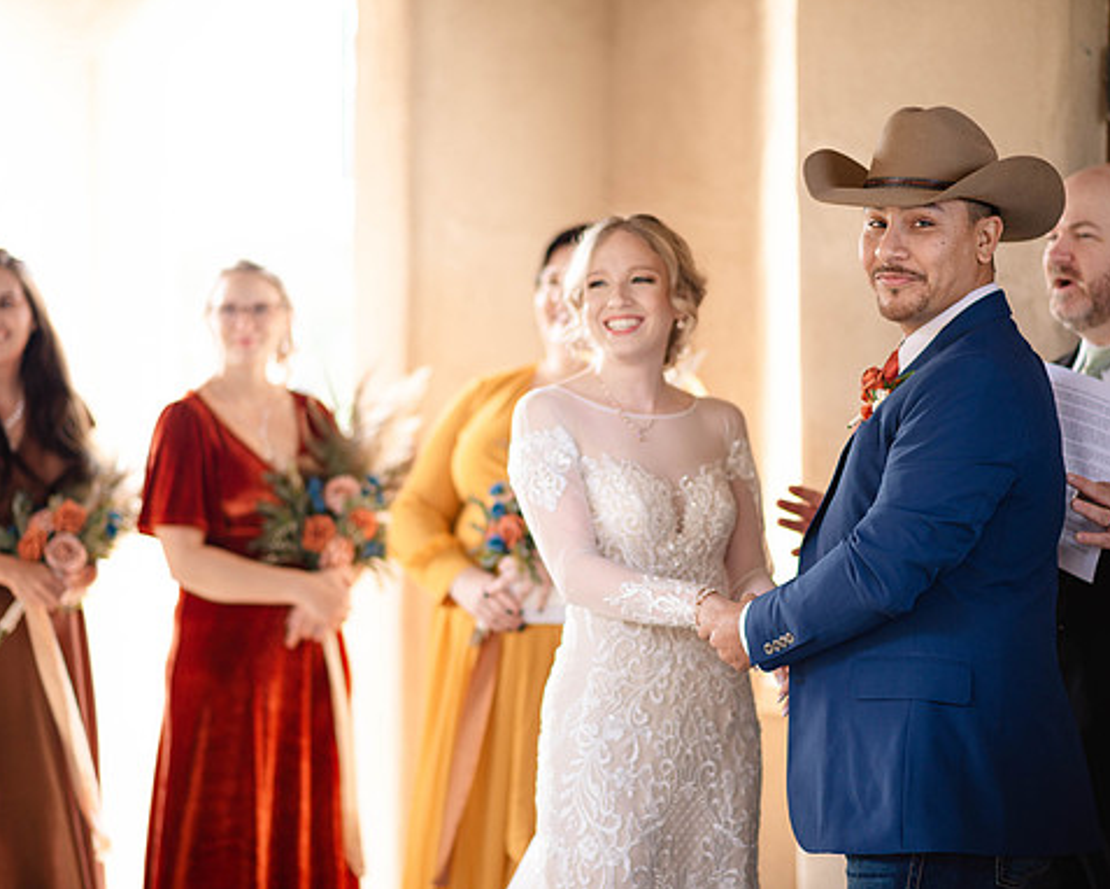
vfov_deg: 15.9
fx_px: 3188
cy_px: 441
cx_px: 570
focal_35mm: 97
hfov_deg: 19.8
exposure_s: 1/400
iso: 200
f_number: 1.8
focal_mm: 85
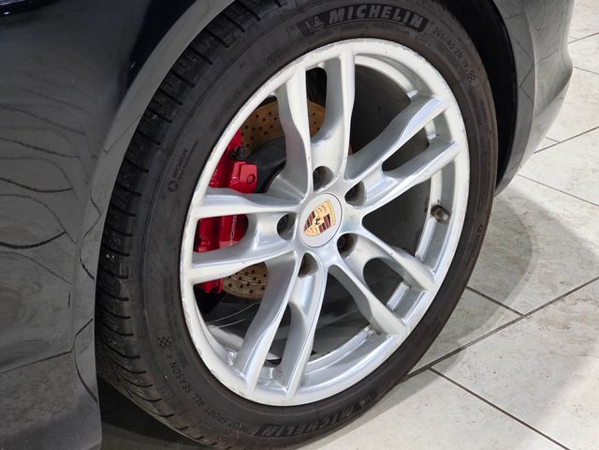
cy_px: 225
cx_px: 300
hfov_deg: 28.2
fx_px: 1194
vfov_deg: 21.3
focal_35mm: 69
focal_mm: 7.9
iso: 400
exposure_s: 1/120
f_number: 2.4
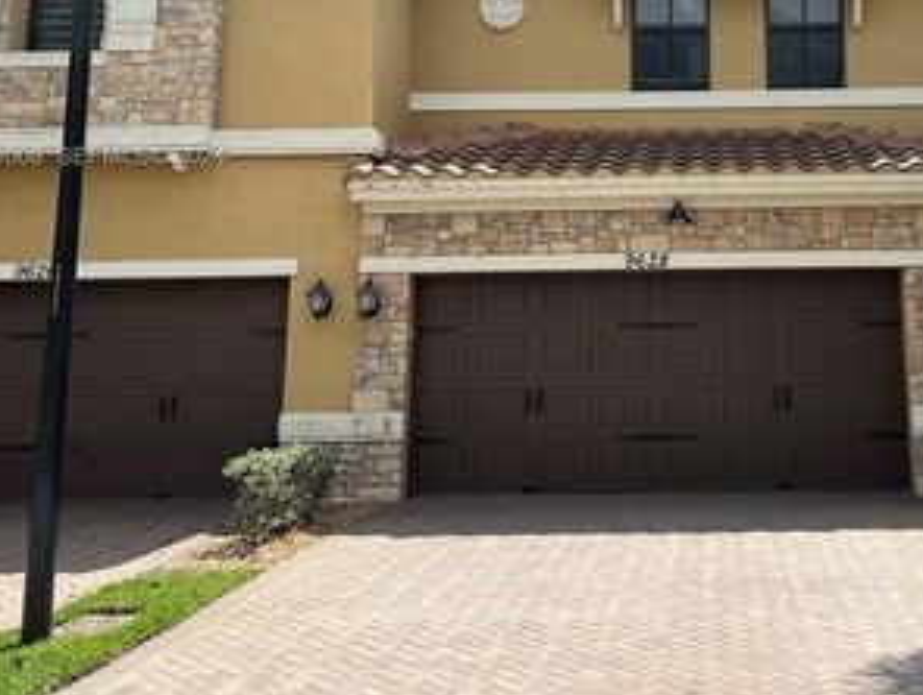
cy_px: 158
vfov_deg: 32.2
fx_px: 1175
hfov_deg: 41.5
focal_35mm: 44
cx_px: 704
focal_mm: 5.7
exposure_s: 1/4630
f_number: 1.5
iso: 50
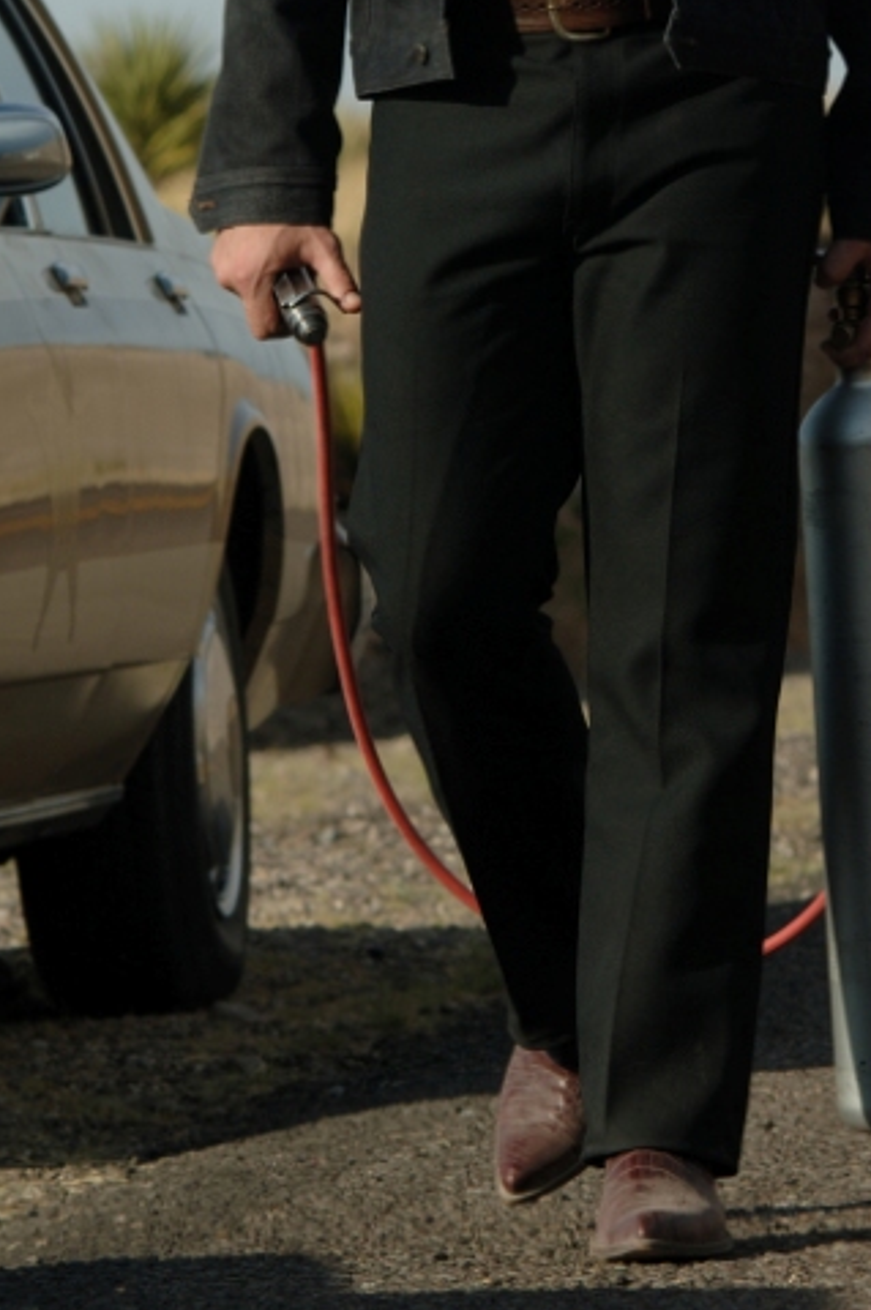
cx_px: 579
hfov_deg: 3.2
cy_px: 93
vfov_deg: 4.8
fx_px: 15713
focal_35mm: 432
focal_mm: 135
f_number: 9
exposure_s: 1/250
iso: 100
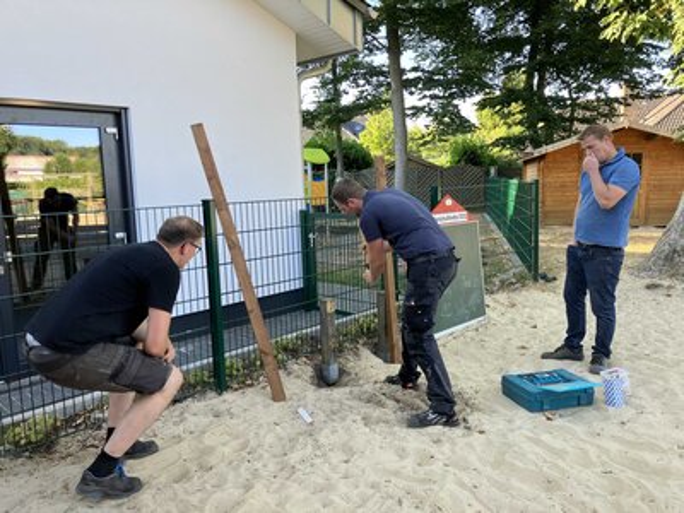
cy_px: 256
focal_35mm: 28
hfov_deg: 63.4
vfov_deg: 49.7
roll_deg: +2.4
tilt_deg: -8.3
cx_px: 342
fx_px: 553
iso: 25
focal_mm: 3.99
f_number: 1.8
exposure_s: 1/121
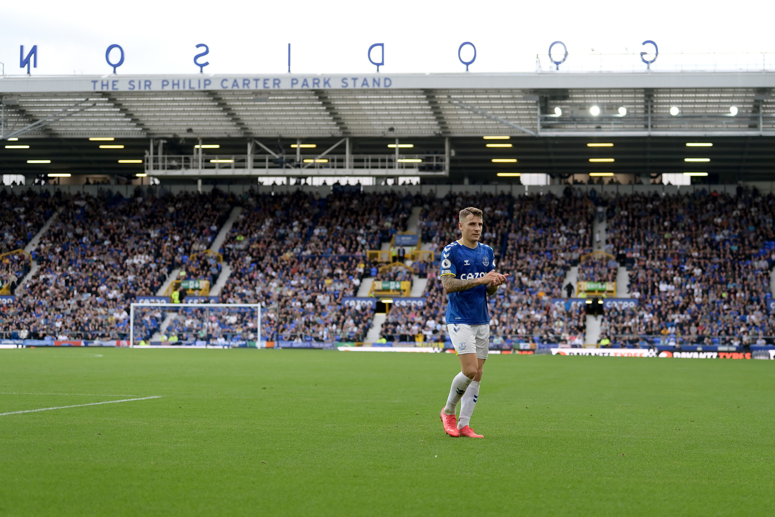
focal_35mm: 70
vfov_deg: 19.5
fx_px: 1507
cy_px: 258
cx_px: 388
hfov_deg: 28.8
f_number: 2.8
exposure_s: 1/1000
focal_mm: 70
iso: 400
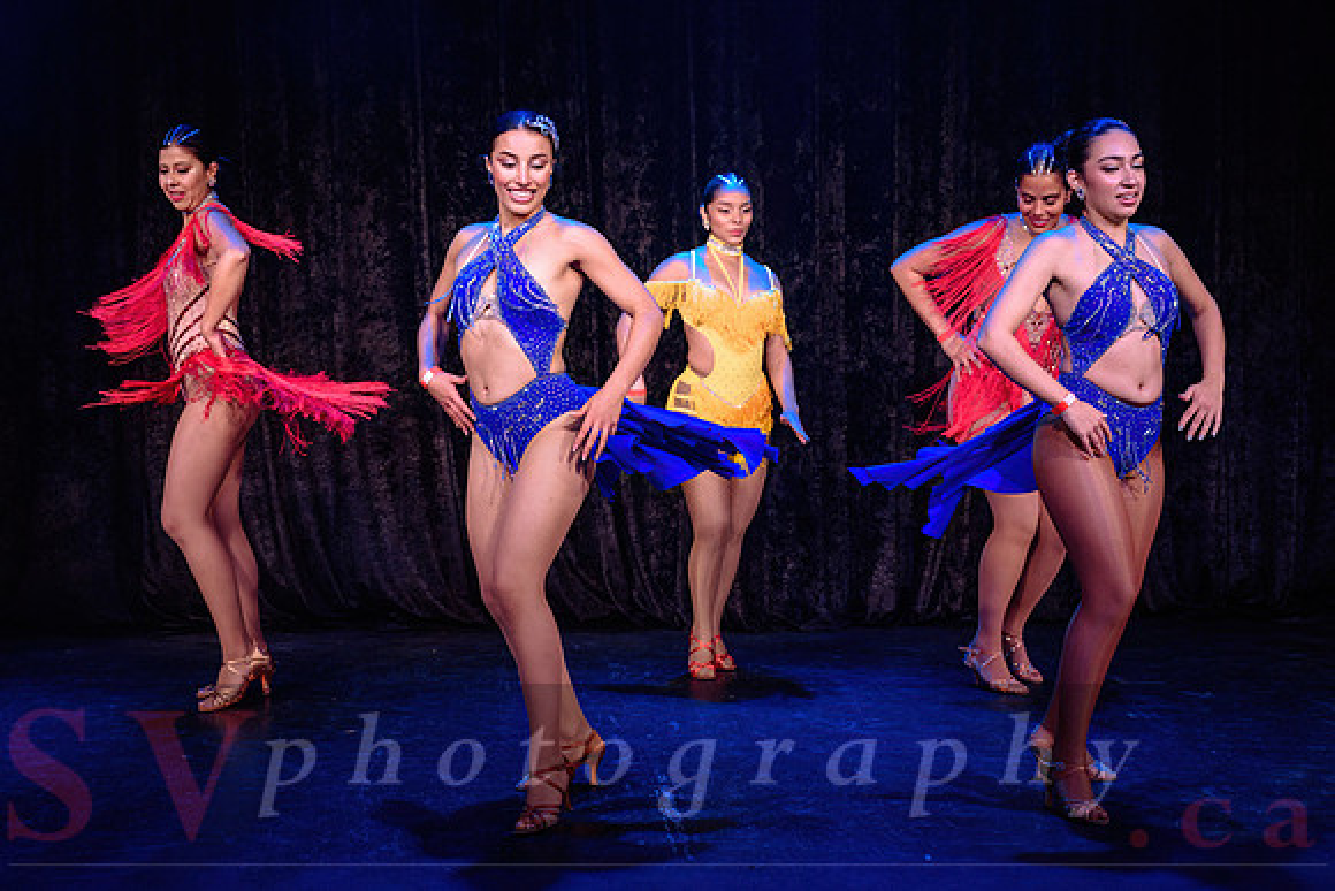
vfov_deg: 26.0
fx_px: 1927
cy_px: 406
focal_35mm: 52
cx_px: 658
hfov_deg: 38.2
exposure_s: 1/500
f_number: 3.2
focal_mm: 40
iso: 1600
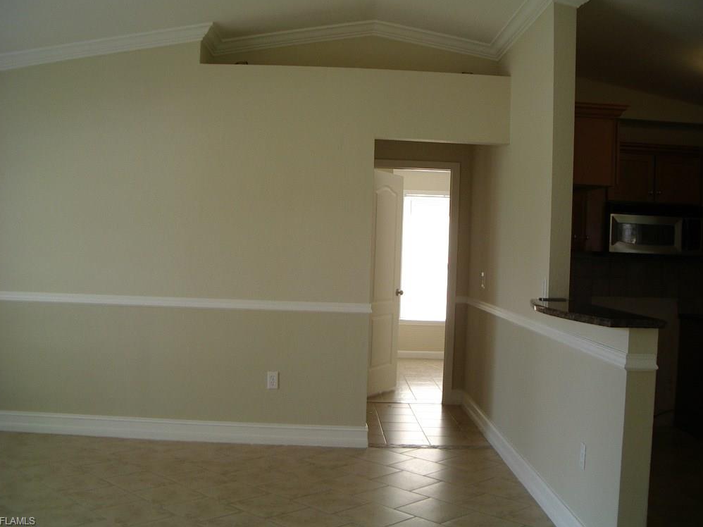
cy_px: 257
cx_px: 344
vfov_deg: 36.8
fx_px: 792
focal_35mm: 39
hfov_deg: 47.9
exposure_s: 1/80
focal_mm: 5.8
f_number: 2.6
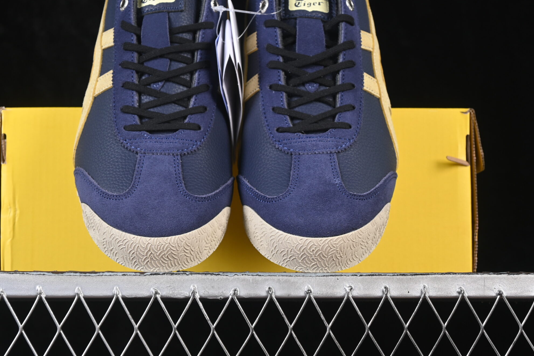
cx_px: 242
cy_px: 130
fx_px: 1439
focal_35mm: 97
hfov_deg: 21.0
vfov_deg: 14.1
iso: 160
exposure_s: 1/60
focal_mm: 50
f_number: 6.3
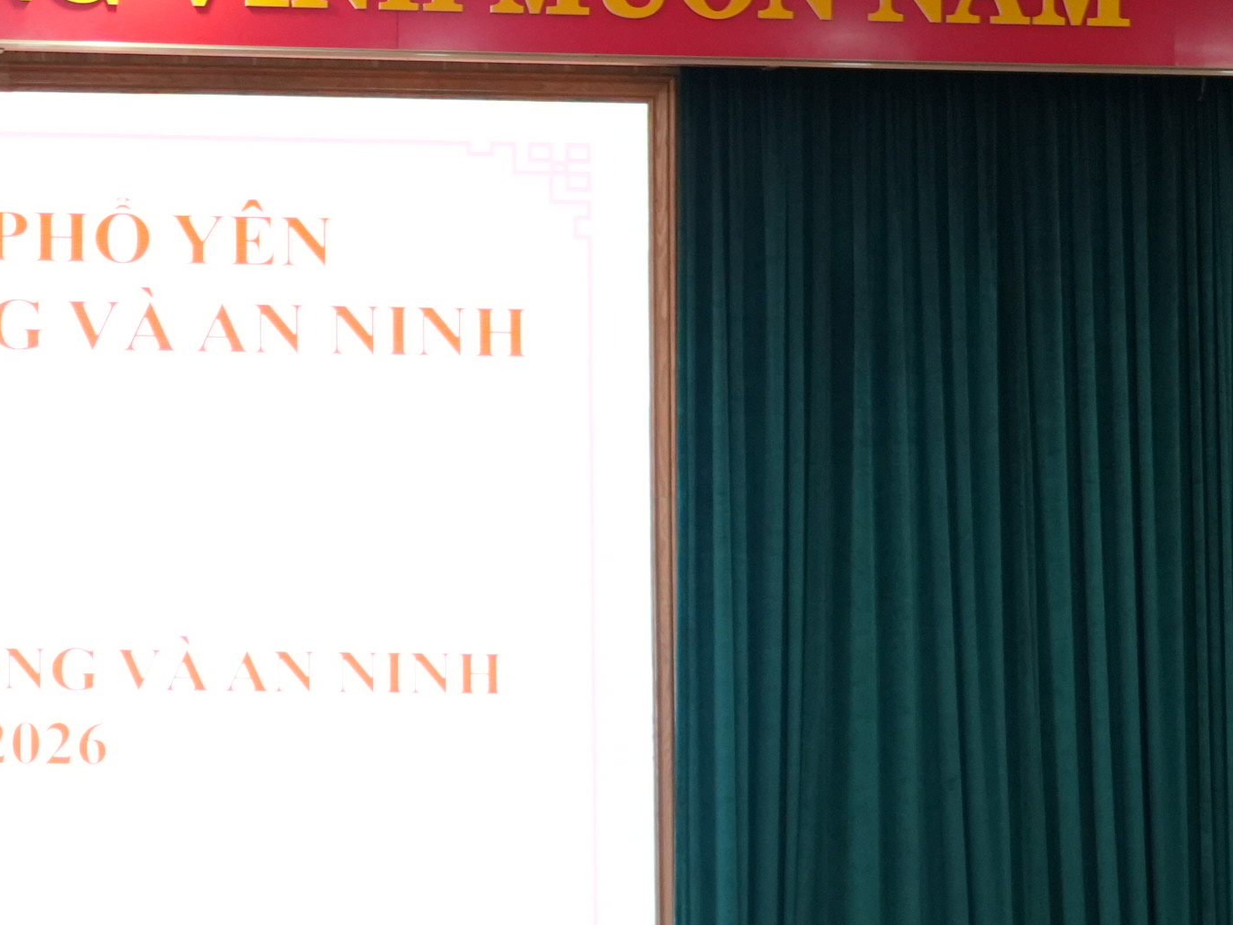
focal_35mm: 121
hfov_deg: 15.9
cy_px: 880
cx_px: -95
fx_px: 4311
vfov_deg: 12.1
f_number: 4
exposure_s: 1/80
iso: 2000
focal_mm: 38
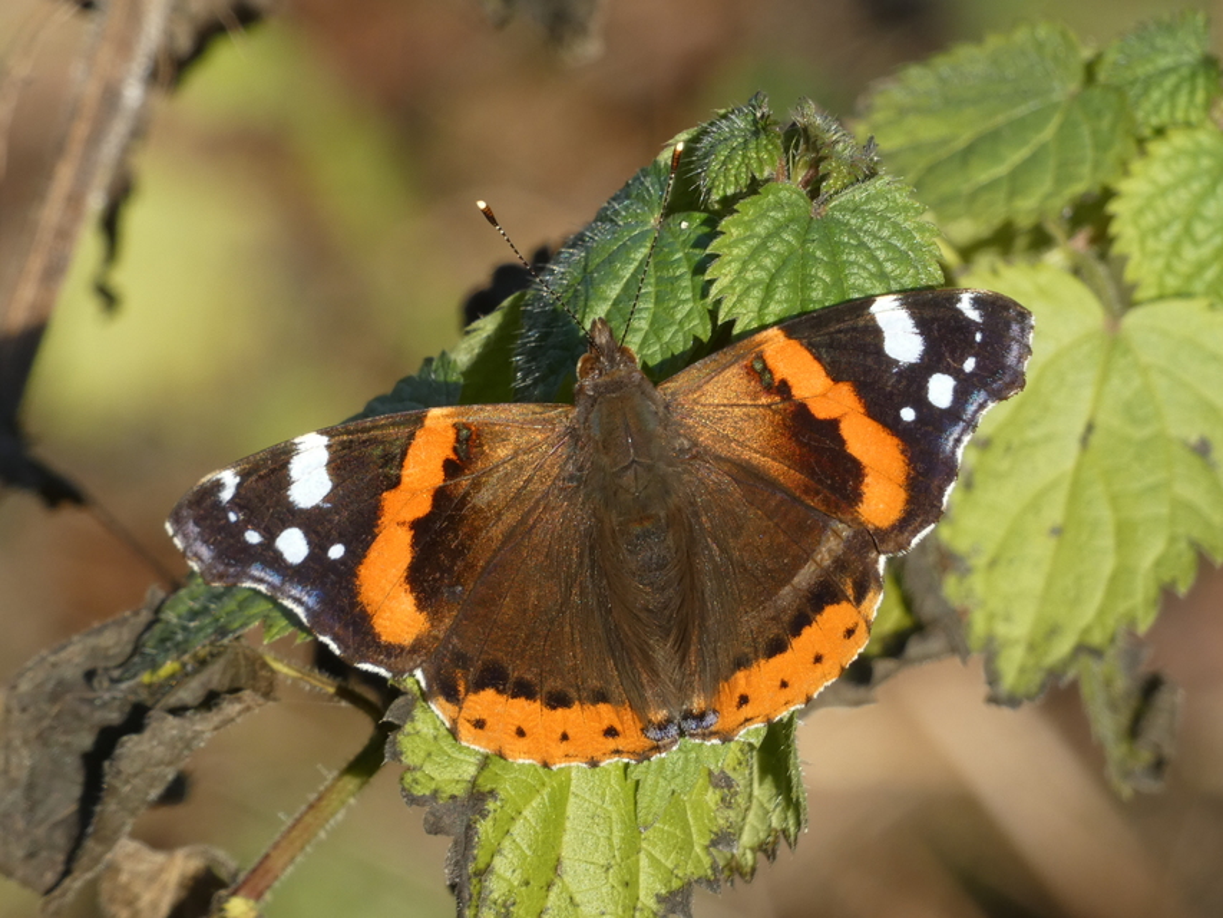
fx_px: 15124
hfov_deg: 4.6
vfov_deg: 3.5
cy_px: 459
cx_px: 612
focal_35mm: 428
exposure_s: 1/100
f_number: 5.6
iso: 100
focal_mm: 76.7
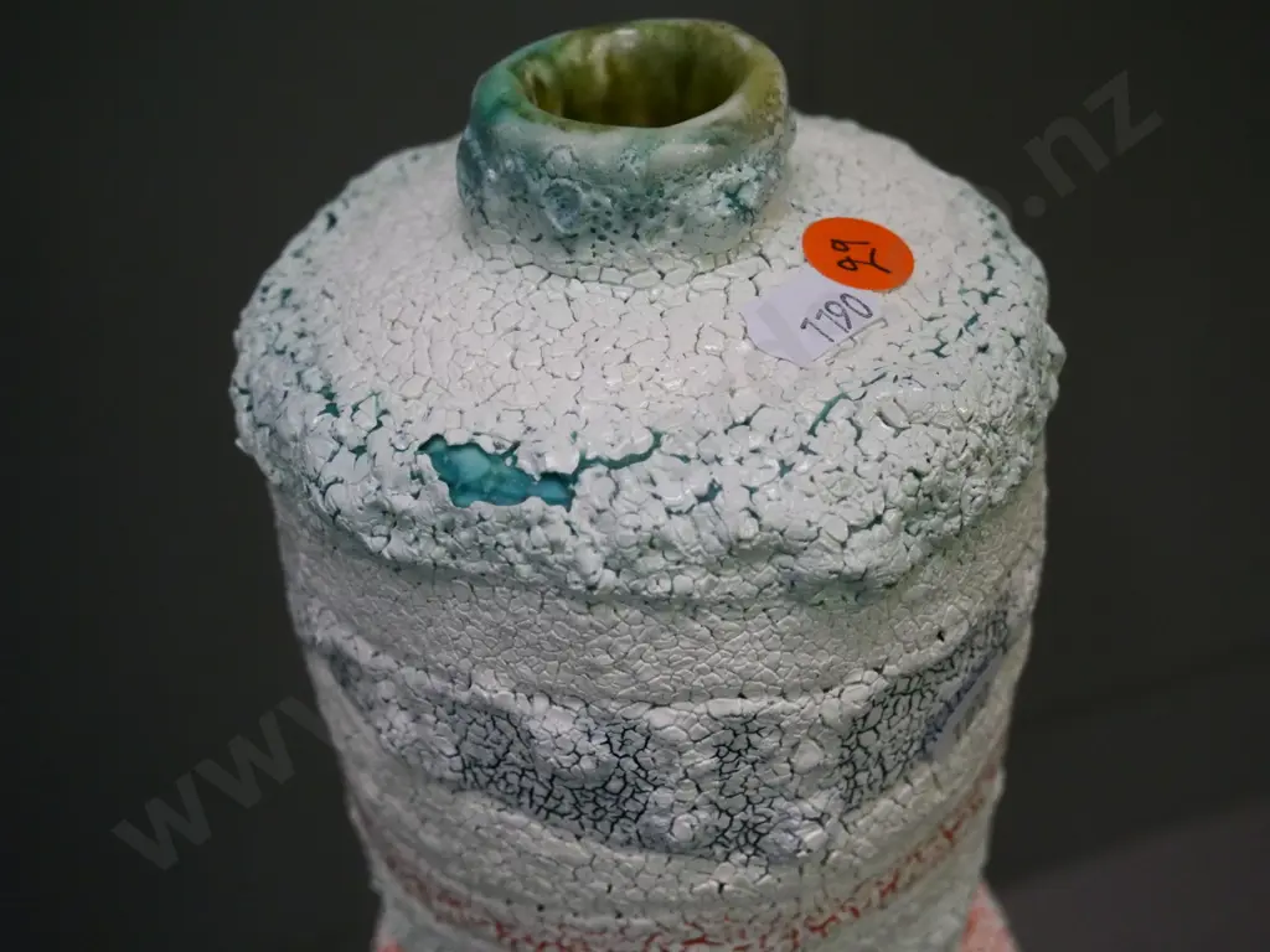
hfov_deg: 42.9
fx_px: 1614
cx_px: 635
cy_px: 476
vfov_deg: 32.9
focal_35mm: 44
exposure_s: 1/400
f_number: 5
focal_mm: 22
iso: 3200
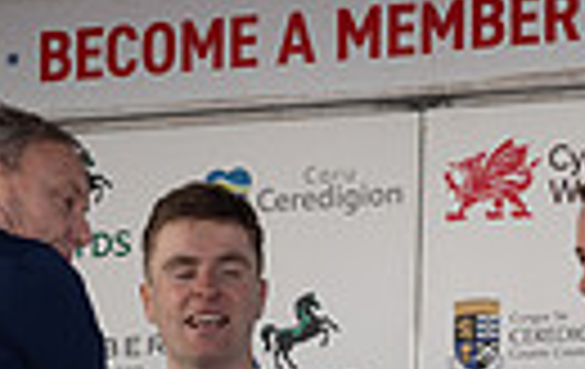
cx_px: 194
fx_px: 3820
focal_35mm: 239
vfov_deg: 5.3
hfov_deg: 8.8
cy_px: 891
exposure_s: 1/250
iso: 125
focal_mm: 68
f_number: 5
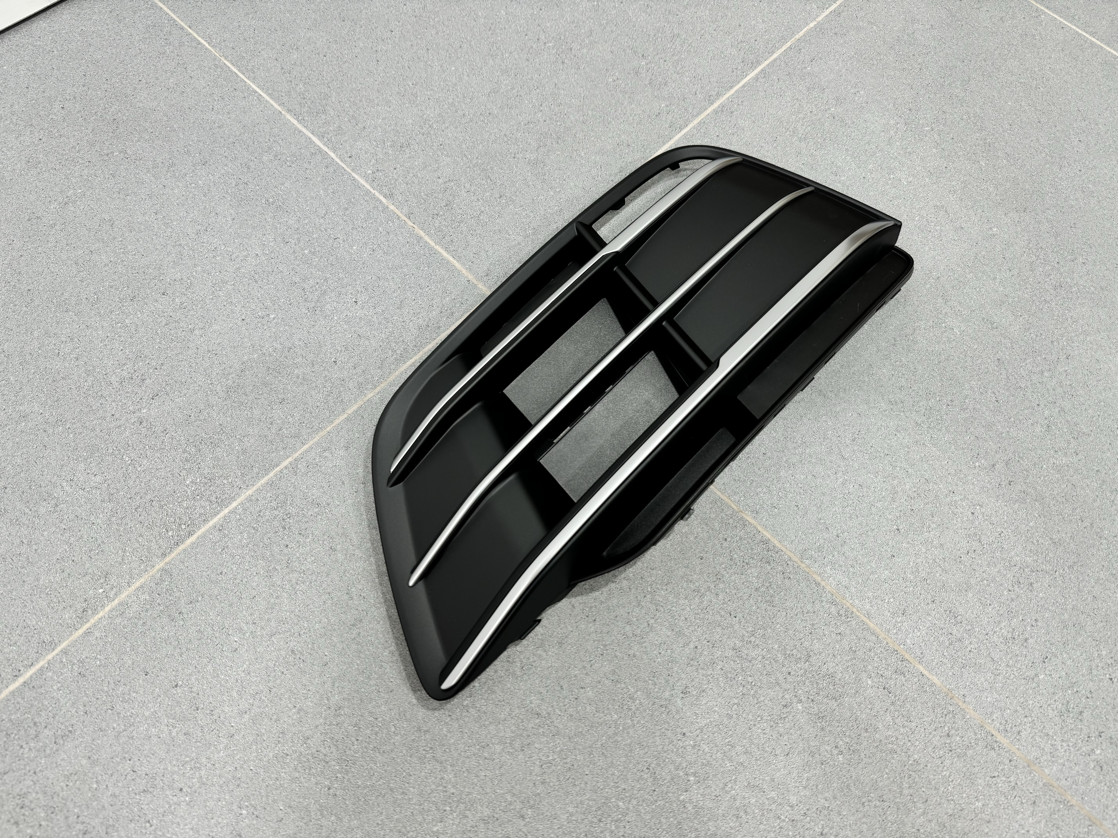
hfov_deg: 71.6
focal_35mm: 24
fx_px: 775
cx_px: 559
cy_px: 419
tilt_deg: -65.6
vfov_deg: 56.8
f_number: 1.78
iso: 80
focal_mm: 6.76
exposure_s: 1/100
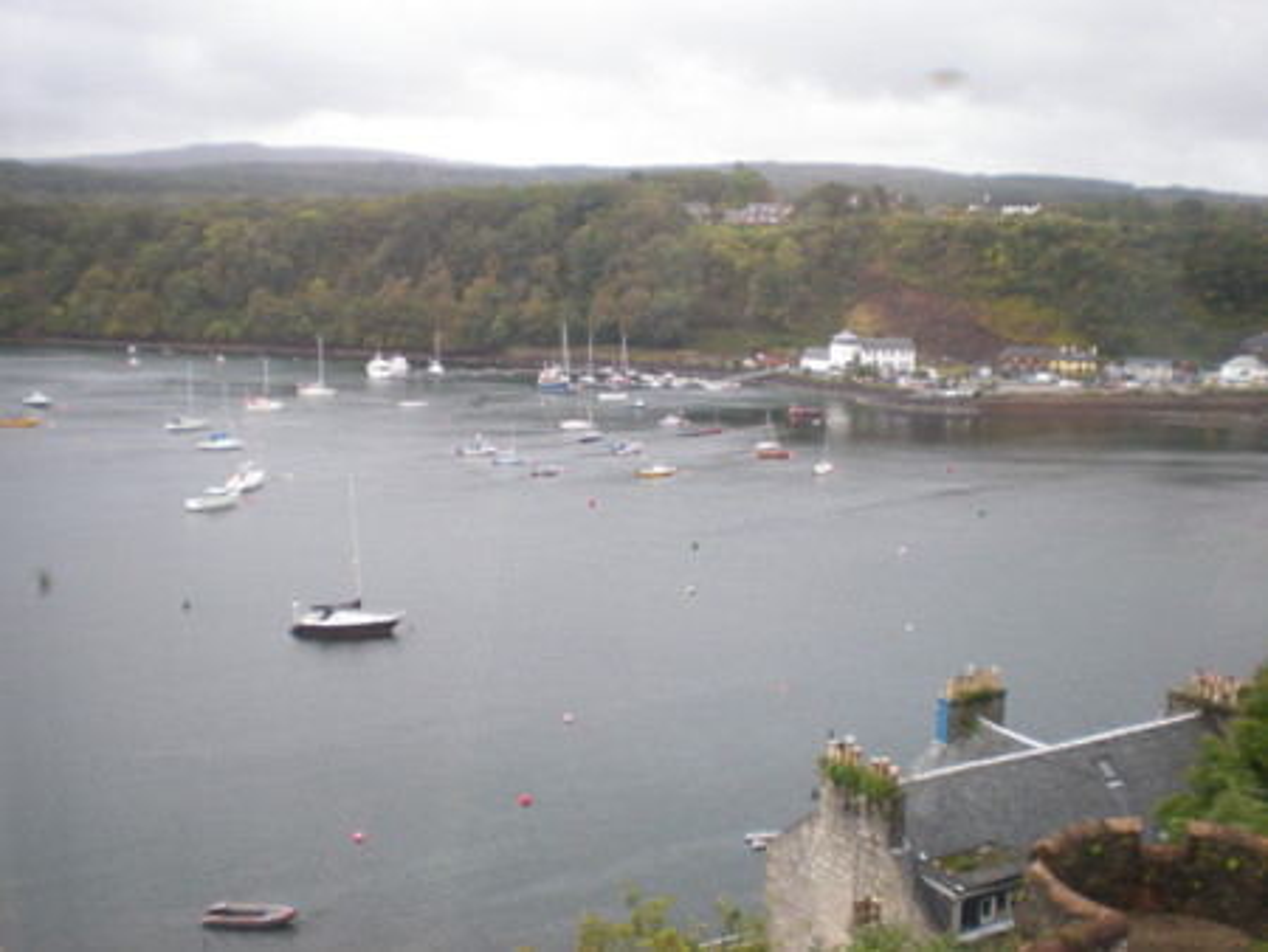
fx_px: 1393
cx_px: 634
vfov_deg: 37.8
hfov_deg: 49.0
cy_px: 476
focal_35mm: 38
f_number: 3.1
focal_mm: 6.3
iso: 64
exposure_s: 1/18.1
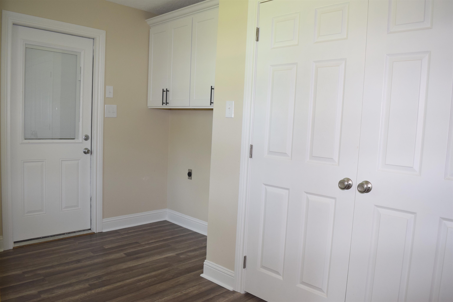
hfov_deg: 67.4
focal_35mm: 27
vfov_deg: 47.9
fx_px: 340
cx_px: 226
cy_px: 151
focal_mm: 18
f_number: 5.6
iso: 800
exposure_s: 1/125
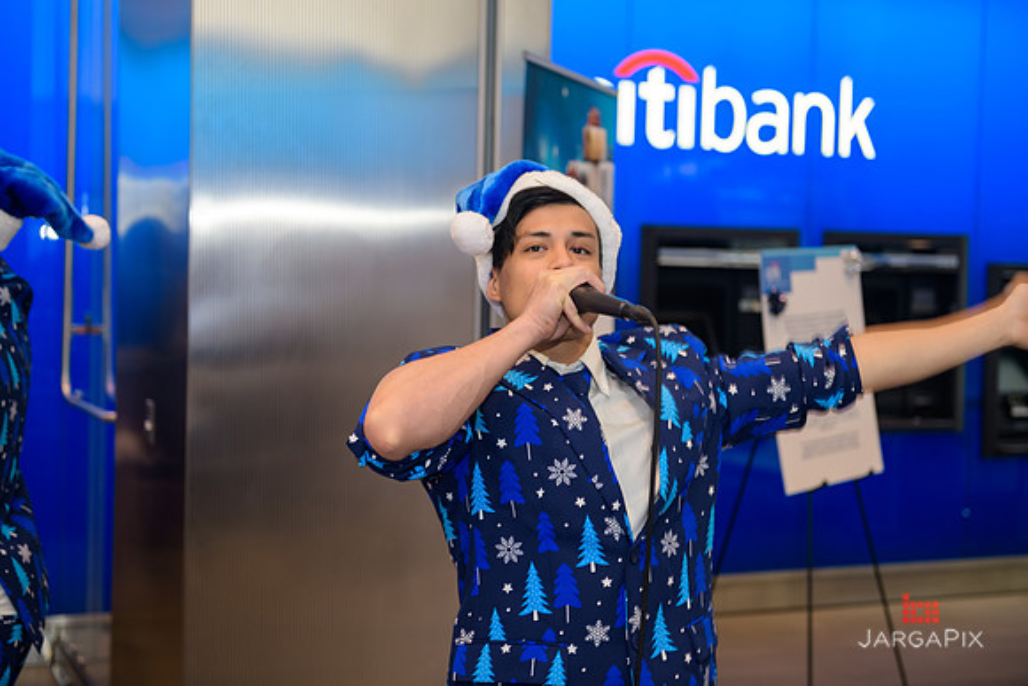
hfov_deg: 34.5
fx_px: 1657
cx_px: 514
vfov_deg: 23.4
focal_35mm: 58
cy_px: 343
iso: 400
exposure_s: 1/125
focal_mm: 58
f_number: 3.2
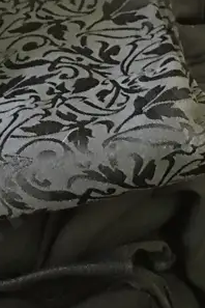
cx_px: 19
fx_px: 888
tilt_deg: -63.7
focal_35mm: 104
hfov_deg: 13.1
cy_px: 202
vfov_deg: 19.6
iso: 125
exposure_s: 1/4
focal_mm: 4.15
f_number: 2.2
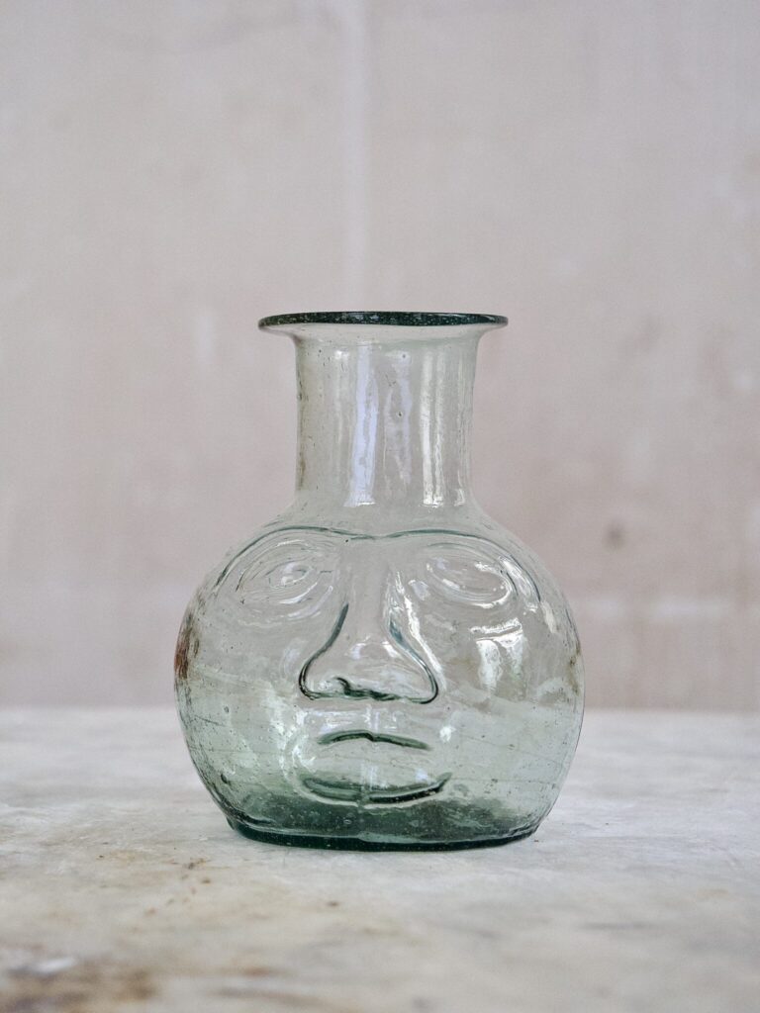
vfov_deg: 28.6
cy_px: 506
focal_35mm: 68
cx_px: 380
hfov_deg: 21.6
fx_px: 1991
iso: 1000
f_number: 3.8
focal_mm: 34
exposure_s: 1/80
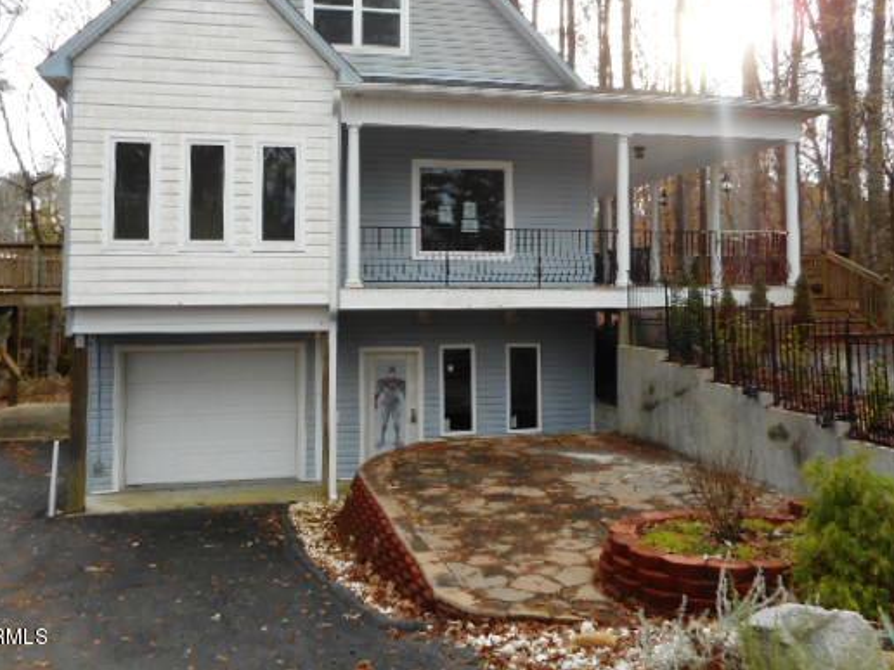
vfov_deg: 45.1
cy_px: 256
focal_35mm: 31
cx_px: 433
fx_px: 801
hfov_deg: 58.3
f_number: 3.7
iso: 80
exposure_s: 1/80
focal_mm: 4.5
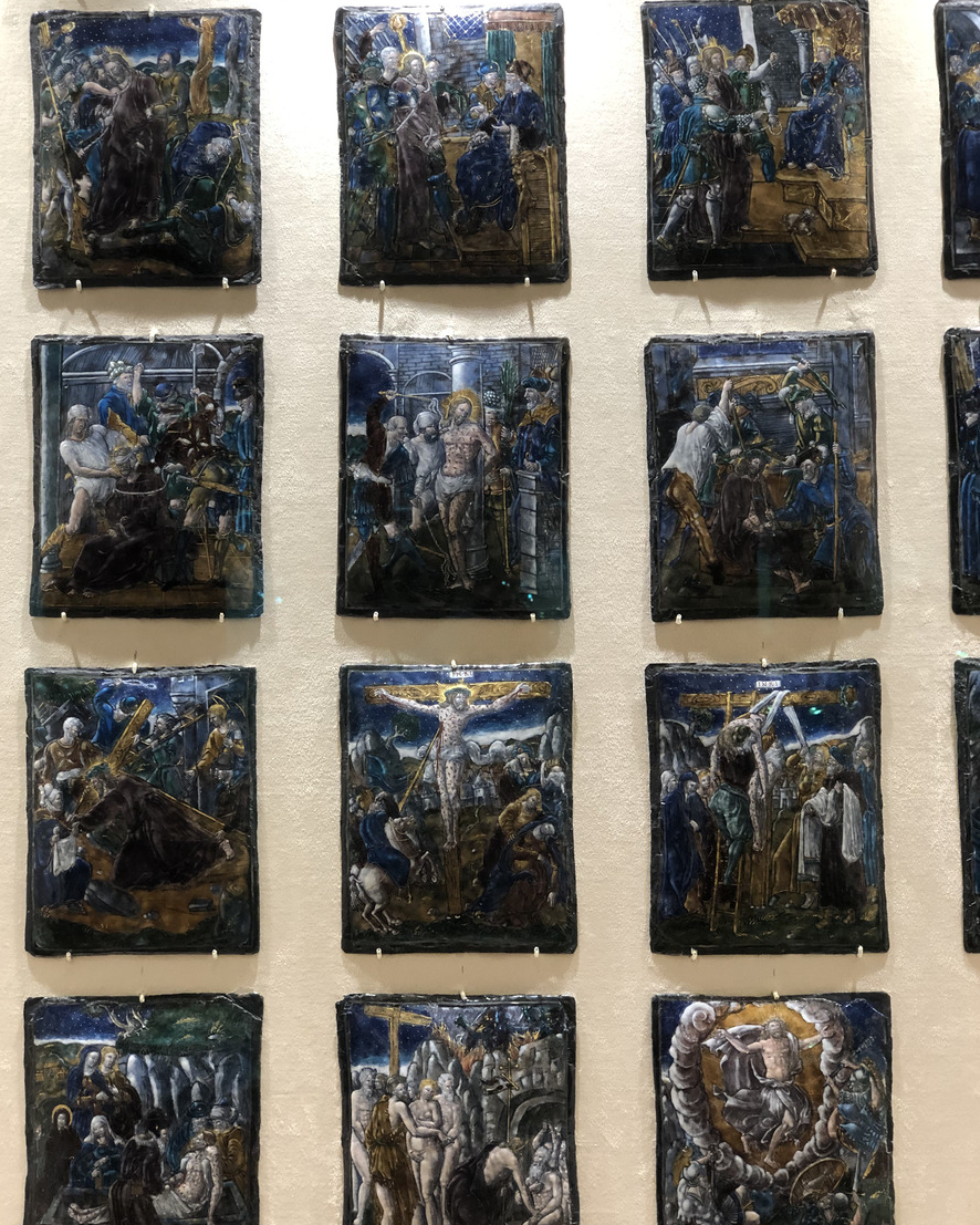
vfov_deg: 34.1
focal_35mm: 55
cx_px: 488
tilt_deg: +4.9
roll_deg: +1.7
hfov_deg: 27.6
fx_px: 1993
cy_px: 640
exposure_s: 1/33
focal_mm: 6
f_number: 2.4
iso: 100
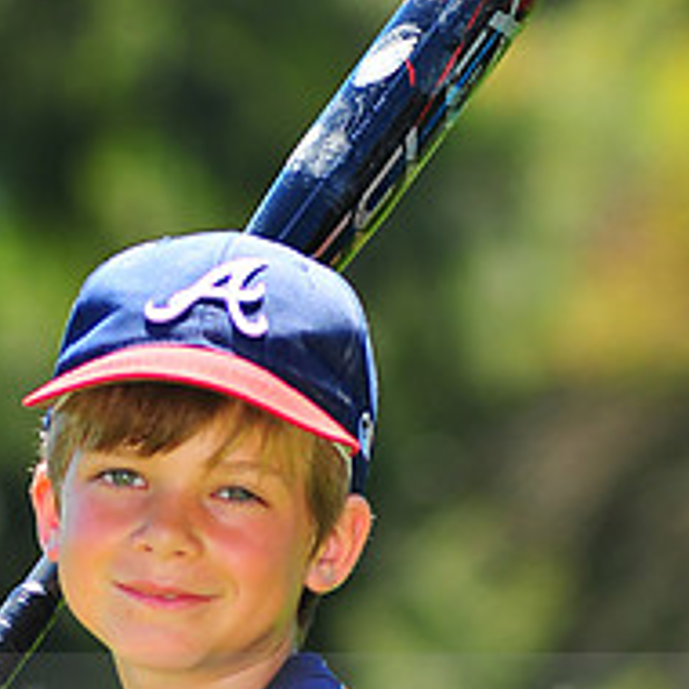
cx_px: 214
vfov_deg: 3.7
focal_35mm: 467
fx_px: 10516
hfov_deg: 3.8
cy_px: 704
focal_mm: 180
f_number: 5
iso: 200
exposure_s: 1/500
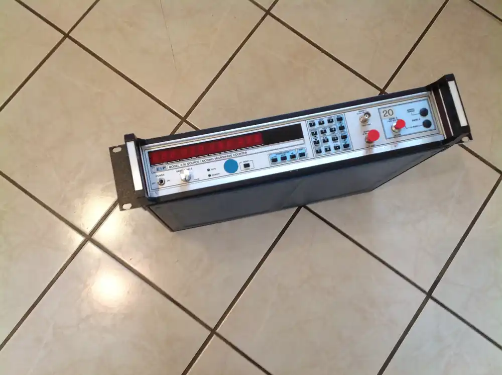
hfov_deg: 52.7
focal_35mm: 35
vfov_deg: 40.6
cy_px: 188
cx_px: 251
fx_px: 507
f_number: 2.4
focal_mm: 4.28
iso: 125
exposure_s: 1/15
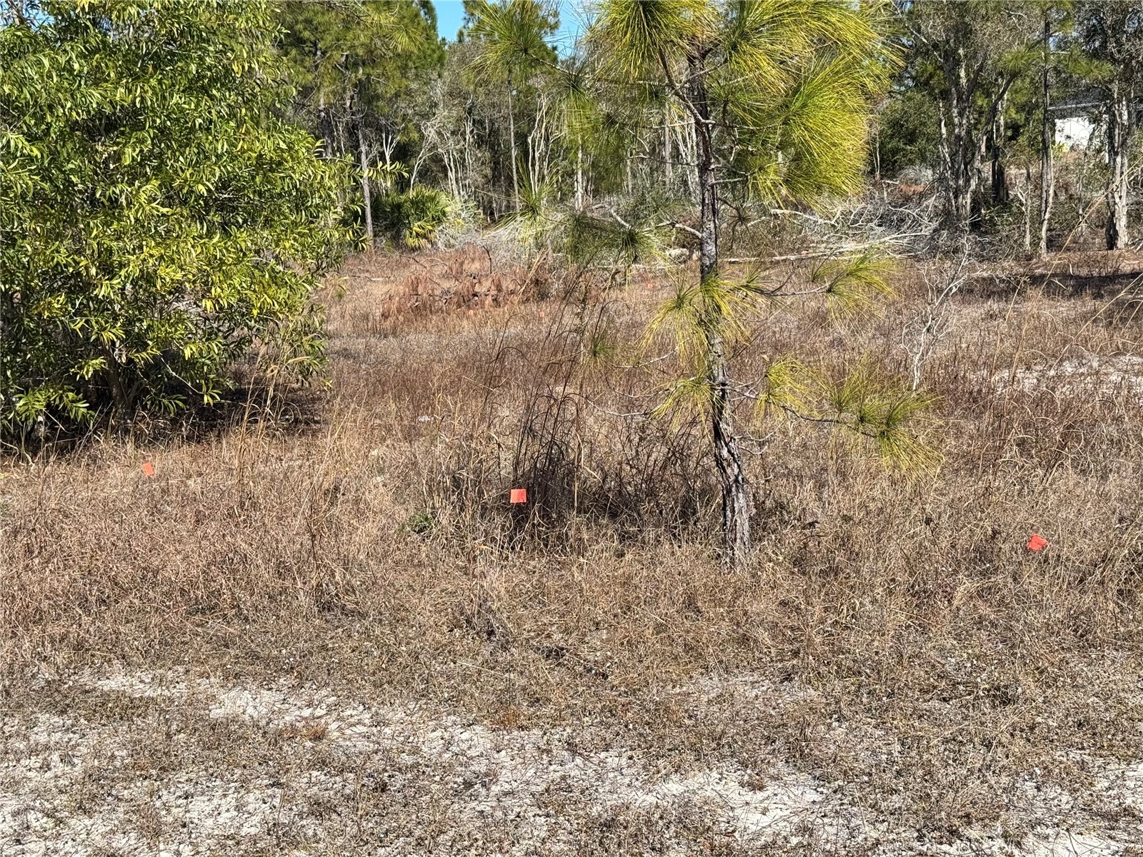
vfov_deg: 30.3
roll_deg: +4.4
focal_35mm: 48
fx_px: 1585
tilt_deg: -9.6
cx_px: 572
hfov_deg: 39.7
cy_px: 428
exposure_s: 1/4608
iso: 64
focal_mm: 6.76
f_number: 1.78
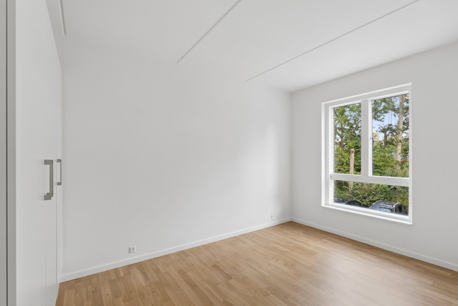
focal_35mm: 16
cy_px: 153
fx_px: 210
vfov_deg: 72.1
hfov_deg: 95.0
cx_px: 229
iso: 200
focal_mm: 11
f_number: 8
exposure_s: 1/25
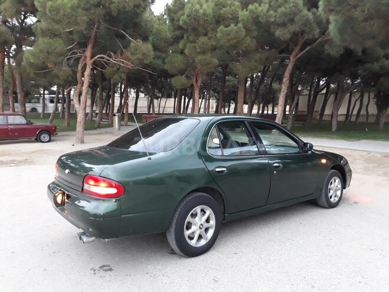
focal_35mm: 27
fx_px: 303
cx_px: 194
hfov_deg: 65.3
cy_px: 146
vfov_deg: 51.4
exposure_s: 1/17
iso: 320
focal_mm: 3.6
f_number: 1.9
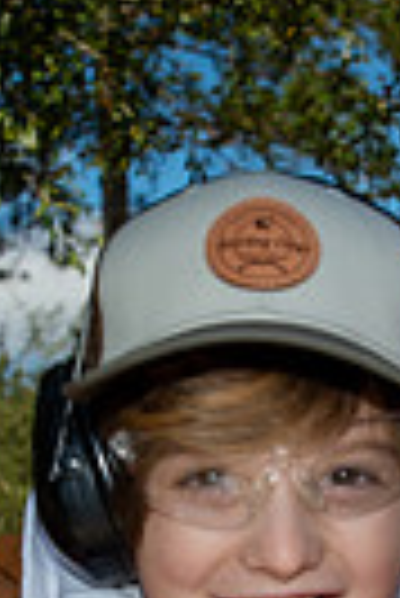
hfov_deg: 9.0
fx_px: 2527
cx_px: 440
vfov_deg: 13.0
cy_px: 809
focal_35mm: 152
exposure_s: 1/250
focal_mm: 35
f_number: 5.6
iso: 80
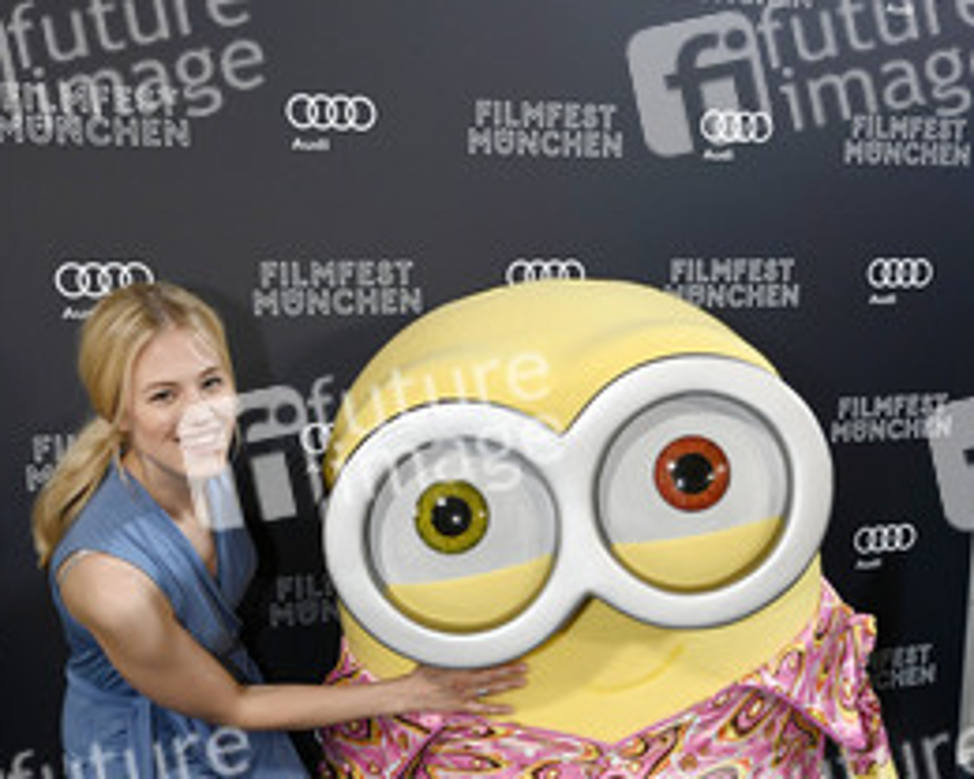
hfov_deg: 38.0
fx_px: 1413
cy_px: 629
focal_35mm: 49
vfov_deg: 30.1
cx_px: 480
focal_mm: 34
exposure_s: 1/160
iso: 1600
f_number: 6.3
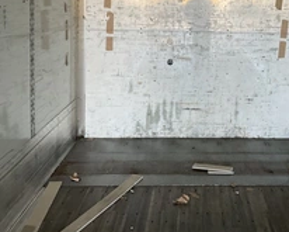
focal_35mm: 55
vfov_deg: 26.7
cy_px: 25
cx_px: 224
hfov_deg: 33.3
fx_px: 471
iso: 64
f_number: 1.8
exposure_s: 1/88
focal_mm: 3
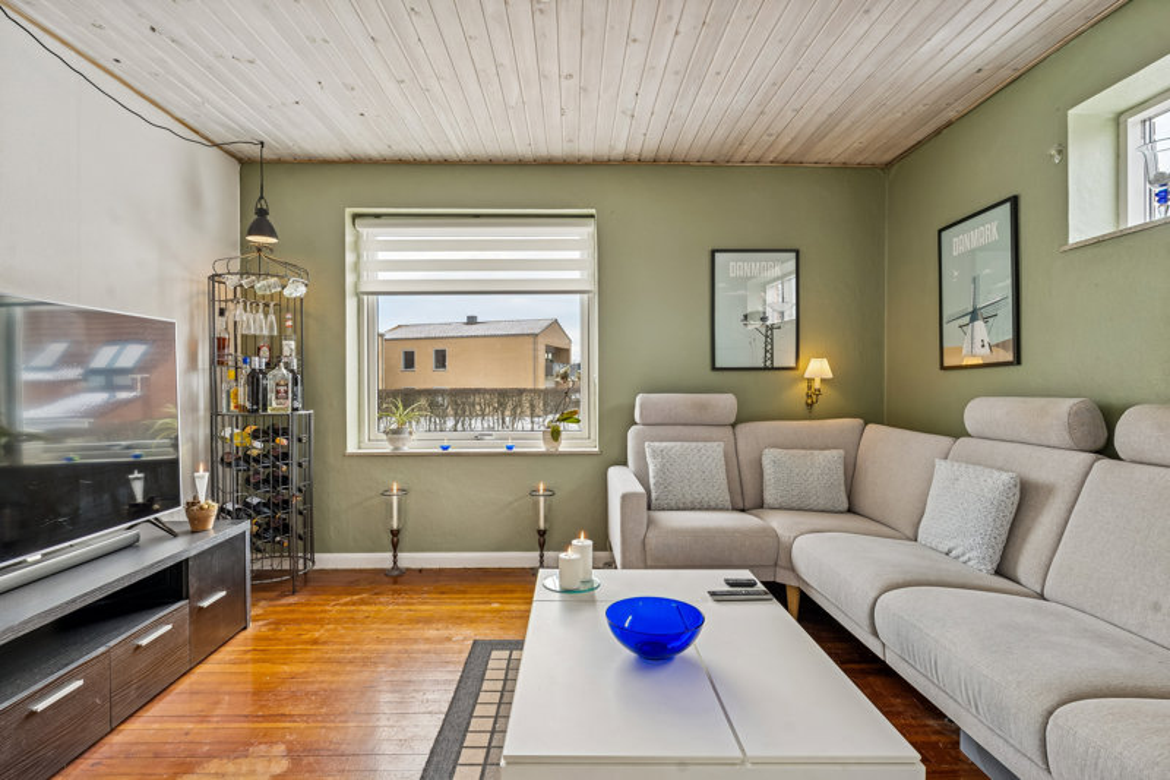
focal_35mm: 18
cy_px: 390
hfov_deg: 90.0
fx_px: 585
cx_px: 585
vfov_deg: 67.4
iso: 200
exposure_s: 1/50
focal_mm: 18
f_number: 8
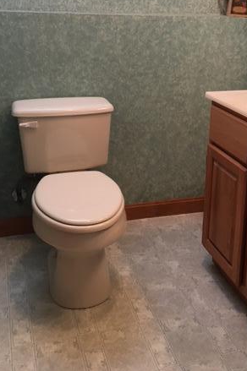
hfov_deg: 30.4
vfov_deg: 43.6
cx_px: 145
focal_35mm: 44
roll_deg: -0.3
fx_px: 454
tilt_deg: -12.6
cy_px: 110
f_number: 2.2
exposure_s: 1/30
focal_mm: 4.15
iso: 64
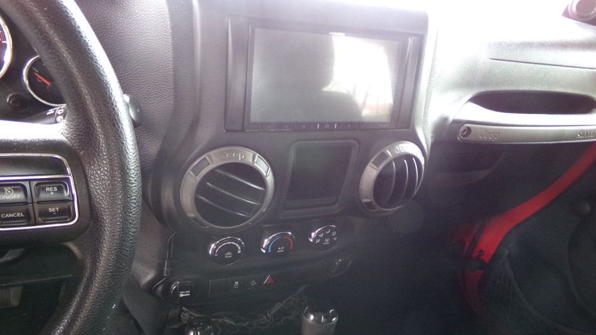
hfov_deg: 69.9
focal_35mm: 27
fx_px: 427
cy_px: 192
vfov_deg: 42.8
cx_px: 297
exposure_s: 1/17
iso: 475
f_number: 3.7
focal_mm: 4.3
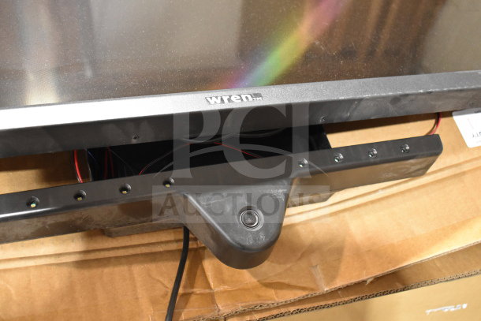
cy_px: 160
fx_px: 541
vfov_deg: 33.0
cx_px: 240
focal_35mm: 40
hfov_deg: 47.9
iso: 2200
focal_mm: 27
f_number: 4
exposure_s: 1/40
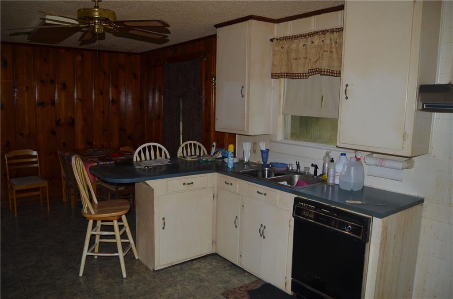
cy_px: 150
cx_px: 226
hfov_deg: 67.5
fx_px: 339
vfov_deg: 47.7
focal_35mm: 27
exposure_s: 1/60
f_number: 3.5
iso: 100
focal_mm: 18
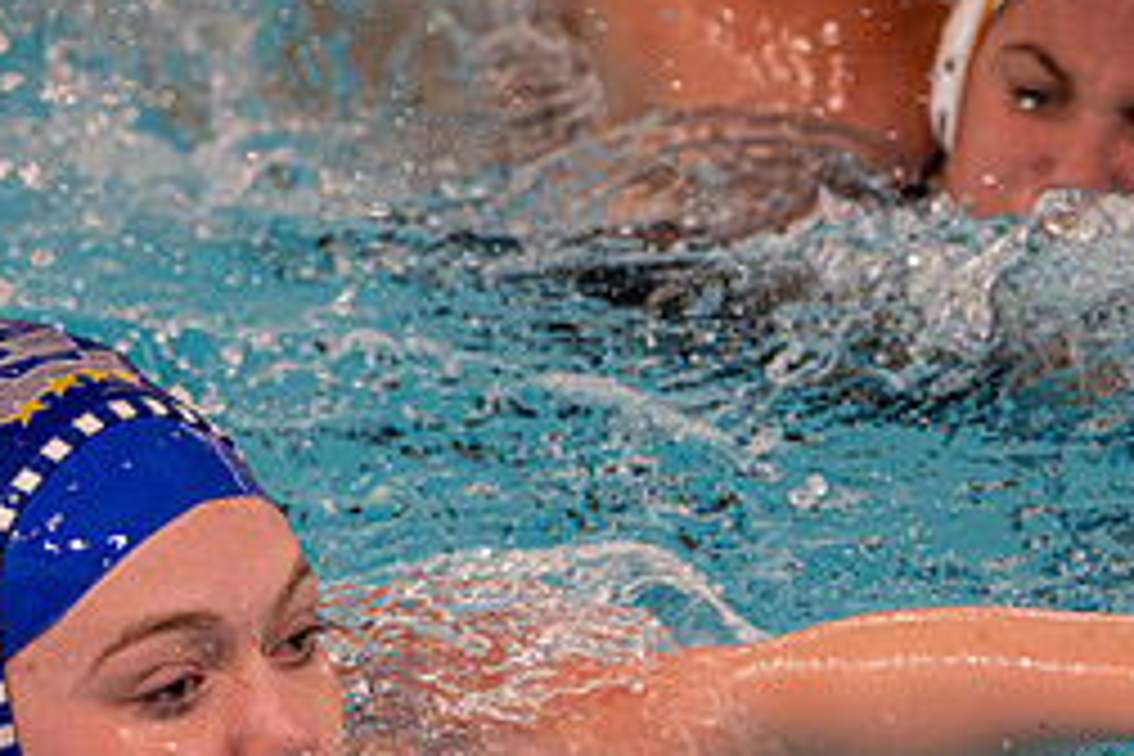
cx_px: -154
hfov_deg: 5.9
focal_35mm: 345
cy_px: 335
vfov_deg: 4.0
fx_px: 10867
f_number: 4
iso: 9000
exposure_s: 1/1000
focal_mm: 100
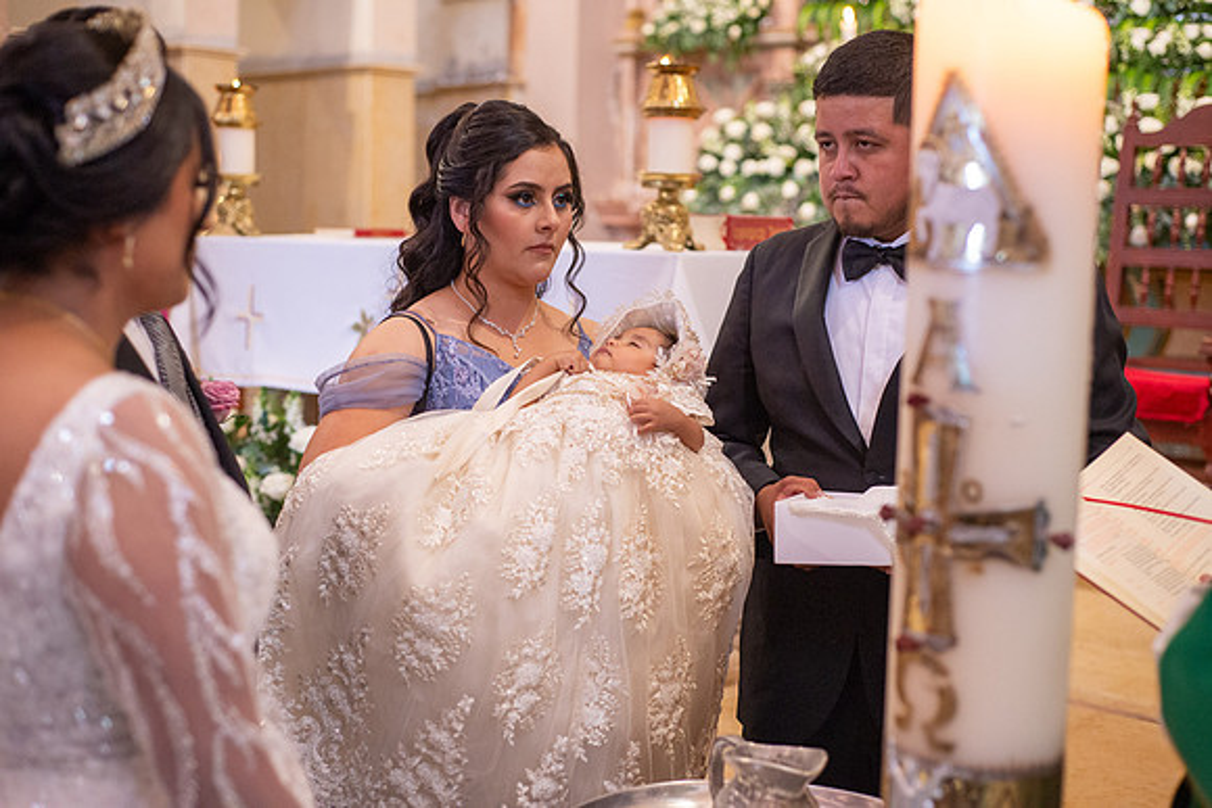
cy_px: 404
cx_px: 606
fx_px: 1684
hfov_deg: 39.6
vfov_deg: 27.0
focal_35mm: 50
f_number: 2.8
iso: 2500
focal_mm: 50
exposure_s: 1/125
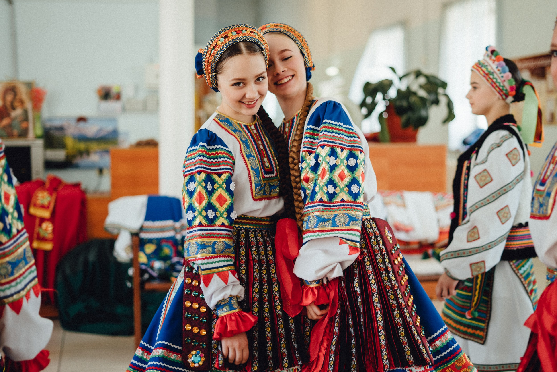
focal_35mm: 55
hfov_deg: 36.2
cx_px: 289
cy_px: 190
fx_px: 851
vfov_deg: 24.6
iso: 250
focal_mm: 50
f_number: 1.8
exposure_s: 1/200
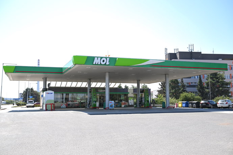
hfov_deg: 50.7
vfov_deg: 35.1
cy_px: 78
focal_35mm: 38
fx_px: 246
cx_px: 116
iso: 32
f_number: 7.1
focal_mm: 38
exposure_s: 1/50
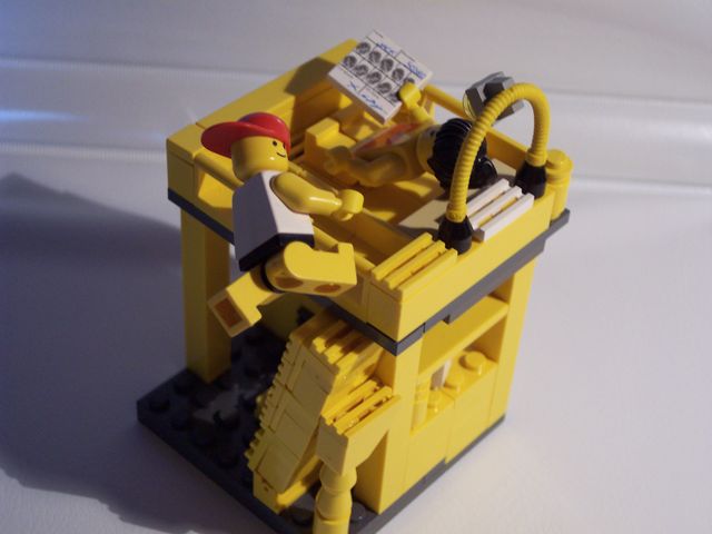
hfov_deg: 30.7
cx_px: 356
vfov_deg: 23.3
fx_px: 1296
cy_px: 267
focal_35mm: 63
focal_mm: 13.3
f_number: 3.4
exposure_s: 1/20
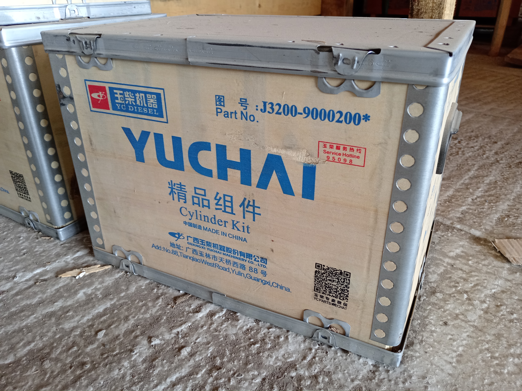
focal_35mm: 27
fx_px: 407
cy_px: 196
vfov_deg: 51.4
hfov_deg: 65.3
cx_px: 261
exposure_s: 1/50
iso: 683
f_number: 1.9
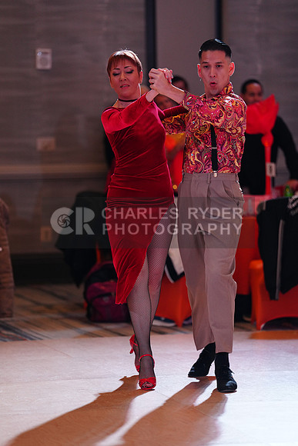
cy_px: 223
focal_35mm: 171
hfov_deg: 8.0
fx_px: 2122
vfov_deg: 12.0
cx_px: 149
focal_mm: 171
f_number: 2.8
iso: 2000
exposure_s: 1/320
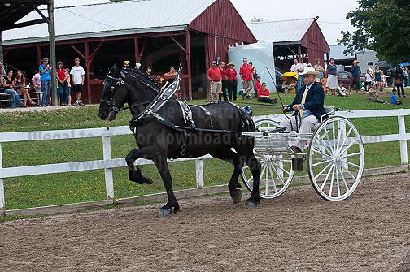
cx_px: 205
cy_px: 136
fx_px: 1024
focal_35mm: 90
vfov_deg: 15.2
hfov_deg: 22.6
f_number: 5.6
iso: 2000
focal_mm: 90
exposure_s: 1/1000
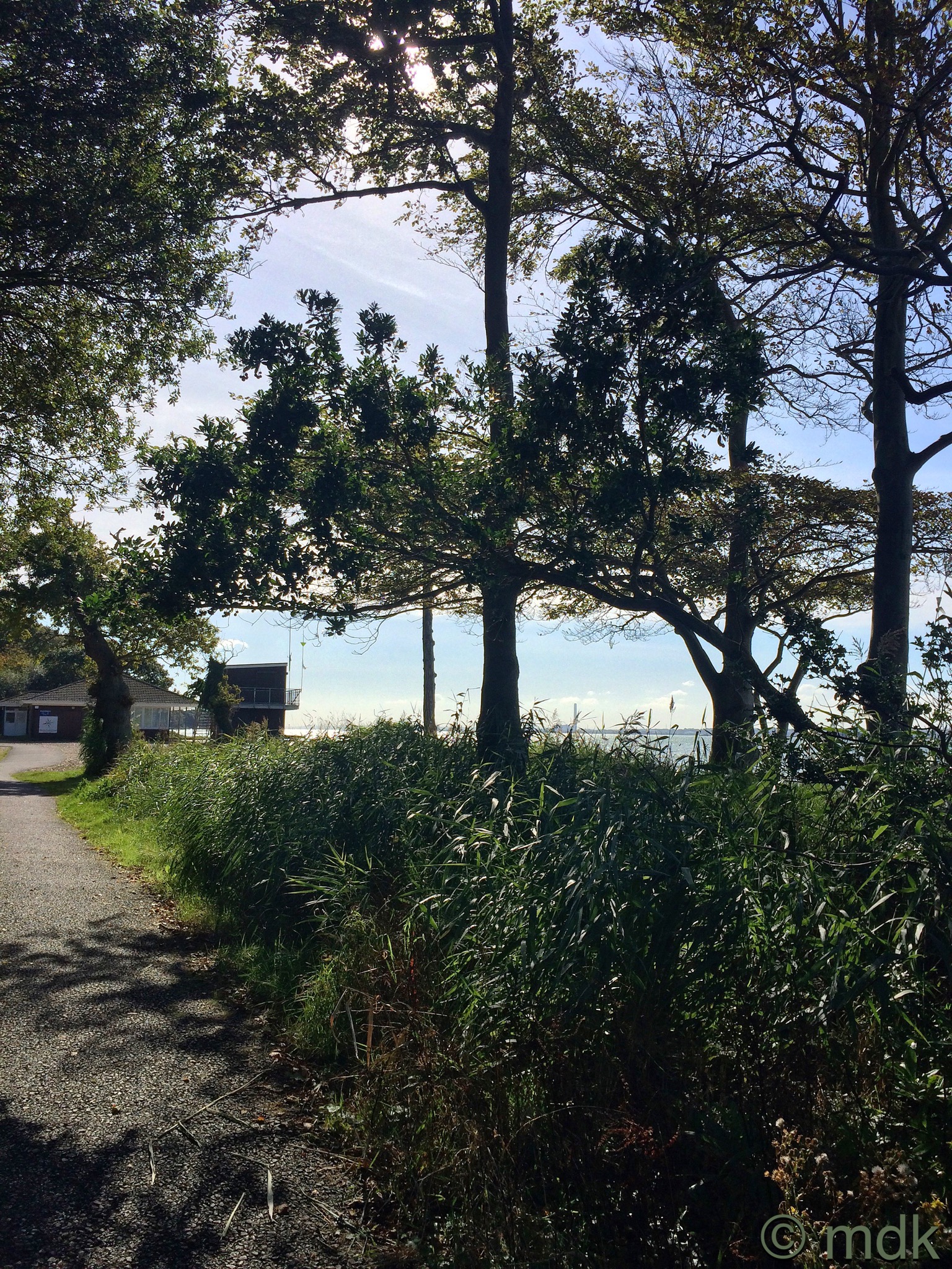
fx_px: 1063
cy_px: 634
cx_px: 476
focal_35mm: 29
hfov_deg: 48.2
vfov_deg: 61.7
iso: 32
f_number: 2.2
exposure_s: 1/3731
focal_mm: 4.15
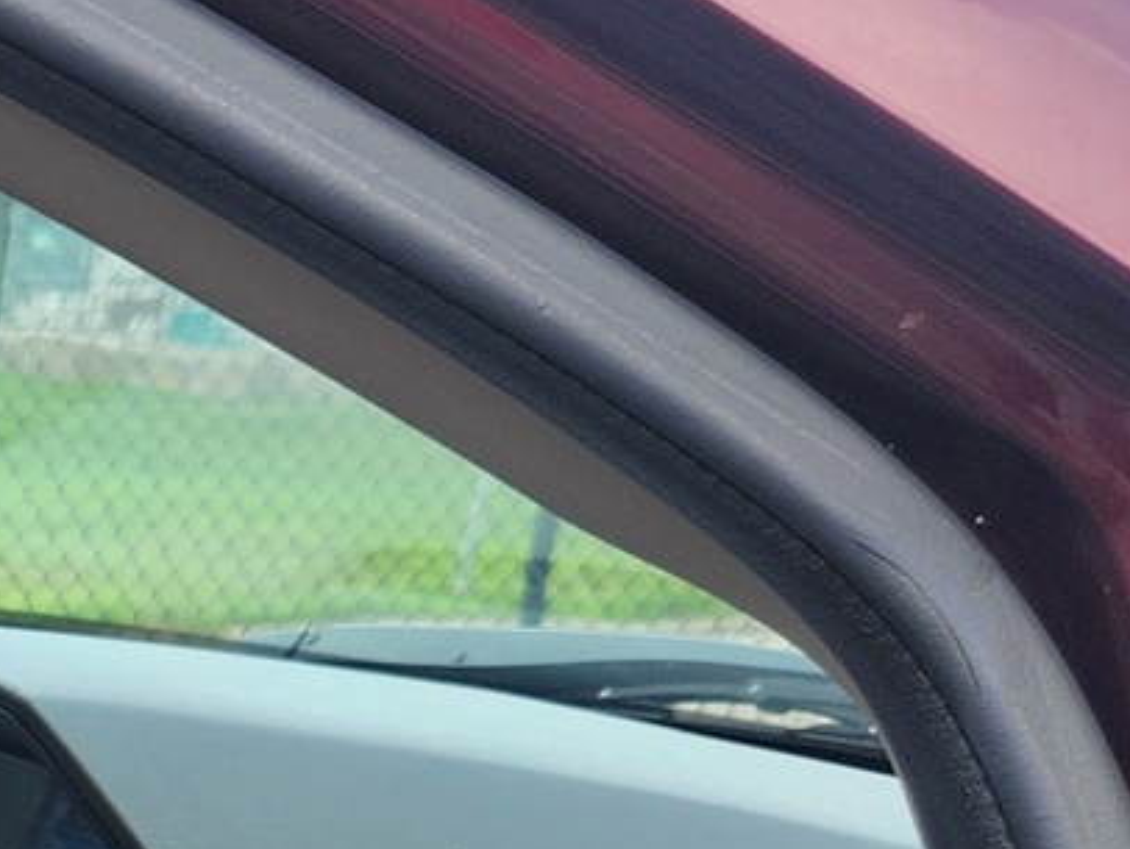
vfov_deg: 11.8
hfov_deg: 13.4
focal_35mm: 116
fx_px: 3789
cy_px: 1510
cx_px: -1403
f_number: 1.8
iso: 20
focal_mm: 5.4
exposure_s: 1/199
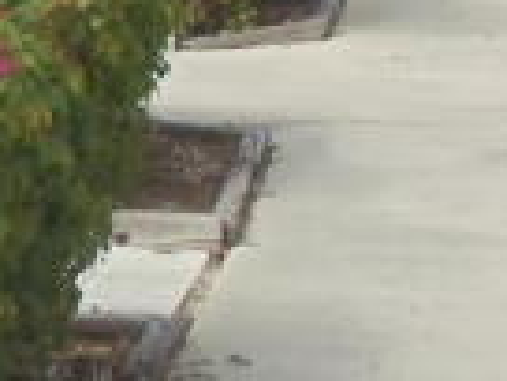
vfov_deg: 4.5
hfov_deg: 5.8
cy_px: -7
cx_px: -664
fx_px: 4848
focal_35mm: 331
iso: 80
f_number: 3.5
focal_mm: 6
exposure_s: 1/320
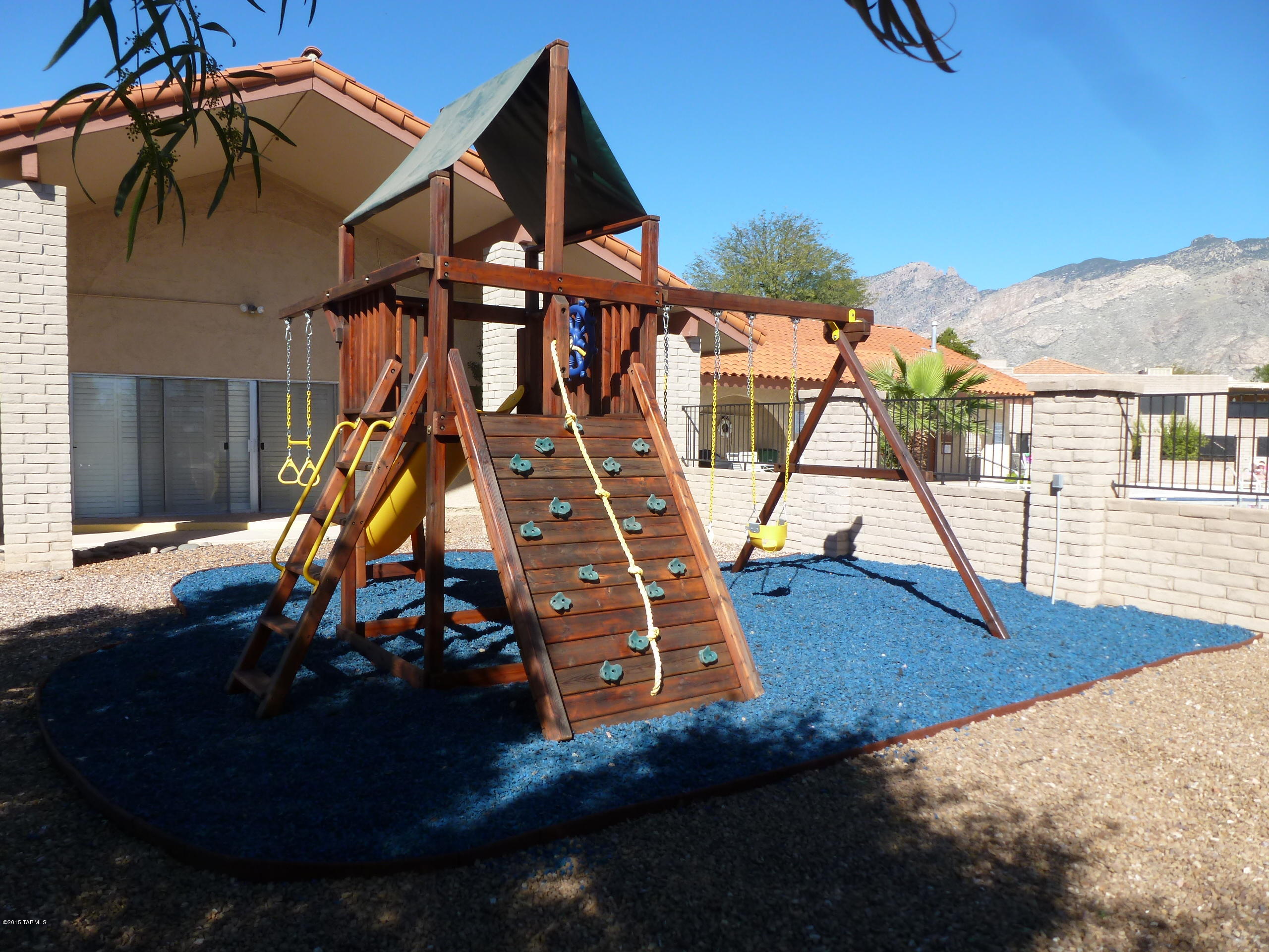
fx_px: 880
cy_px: 476
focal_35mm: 24
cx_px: 634
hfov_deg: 71.6
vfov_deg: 56.8
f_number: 4
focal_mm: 4.3
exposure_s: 1/400
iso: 100
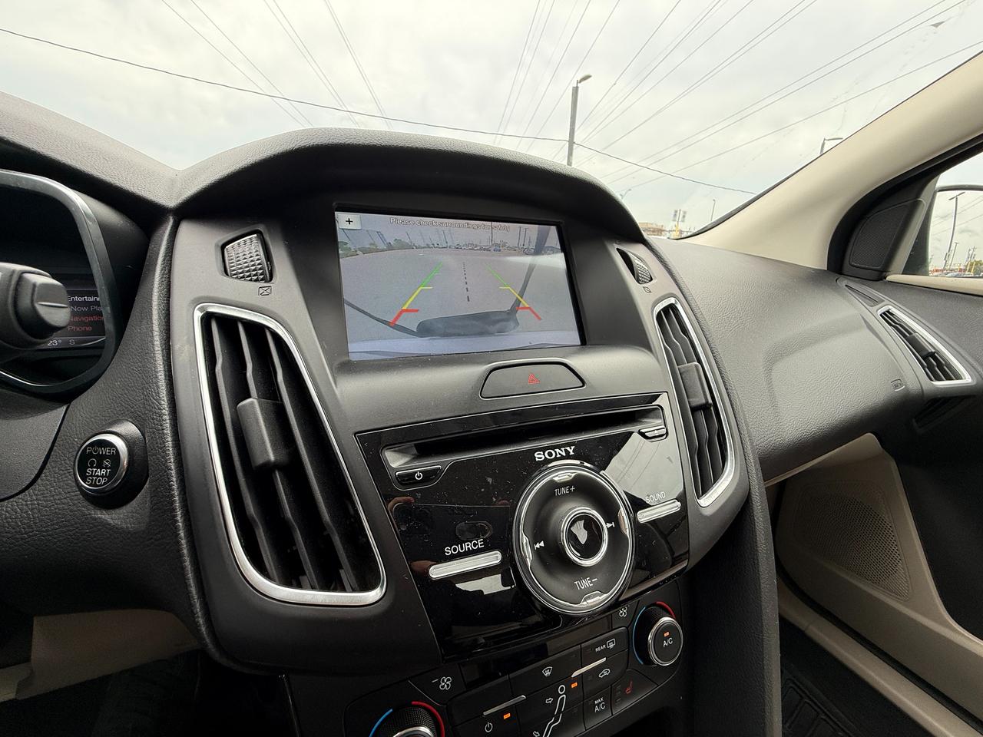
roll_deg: -2.8
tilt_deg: -18.5
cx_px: 492
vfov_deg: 85.7
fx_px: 398
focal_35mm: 14
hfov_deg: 102.1
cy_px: 368
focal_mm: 2.22
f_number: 2.2
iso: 64
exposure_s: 1/116
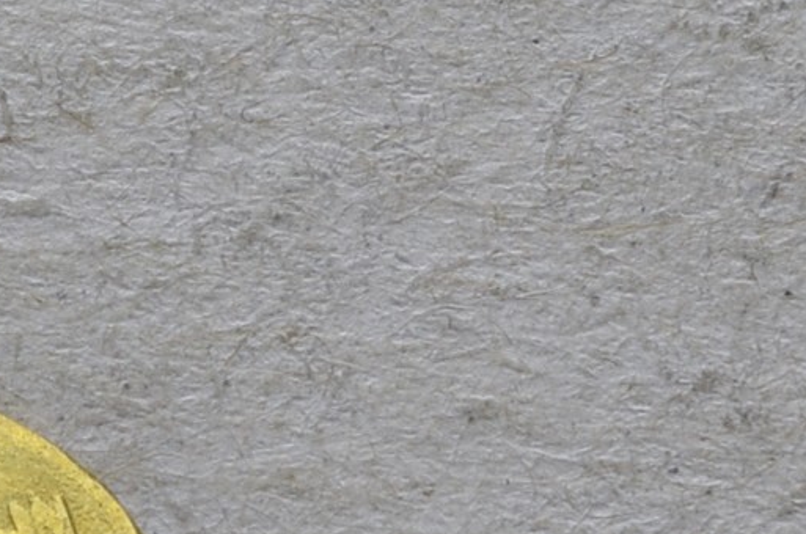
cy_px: 350
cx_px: -573
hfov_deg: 5.1
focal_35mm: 396
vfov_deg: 3.5
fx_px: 8858
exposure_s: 1/250
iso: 400
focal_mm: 55
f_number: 14
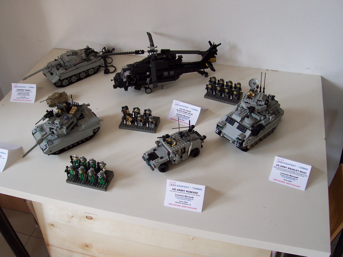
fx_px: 367
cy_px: 128
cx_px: 172
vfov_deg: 38.7
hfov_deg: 50.1
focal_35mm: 37
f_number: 2.8
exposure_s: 1/125
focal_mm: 5.6
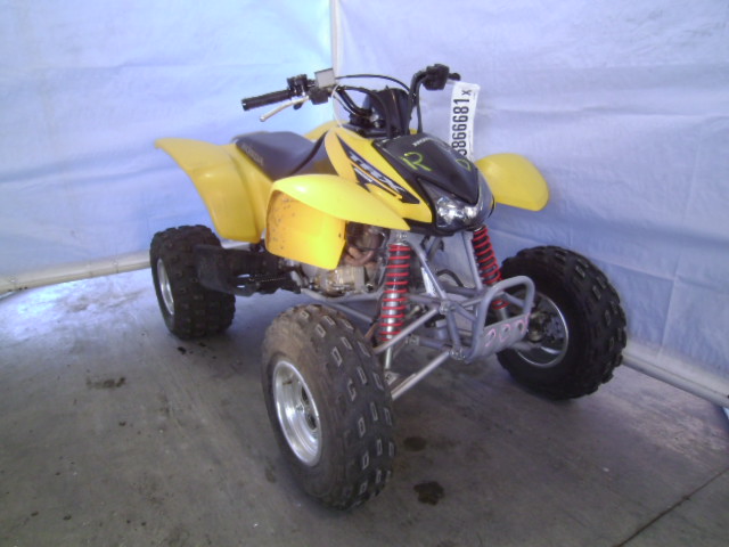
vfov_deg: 53.1
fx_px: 548
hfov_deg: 67.3
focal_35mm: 26
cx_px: 364
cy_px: 274
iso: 100
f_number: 3.3
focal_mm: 4.5
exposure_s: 1/46
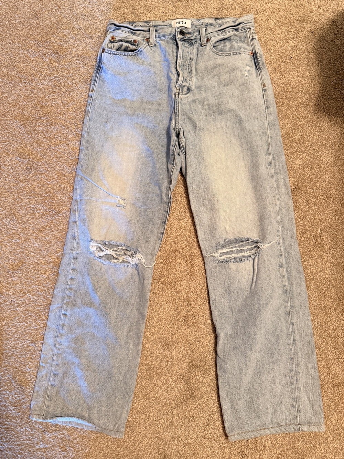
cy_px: 230
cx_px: 172
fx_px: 318
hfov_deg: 56.8
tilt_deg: -80.3
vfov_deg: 71.6
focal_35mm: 24
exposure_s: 1/60
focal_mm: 6.76
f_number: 1.78
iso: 320
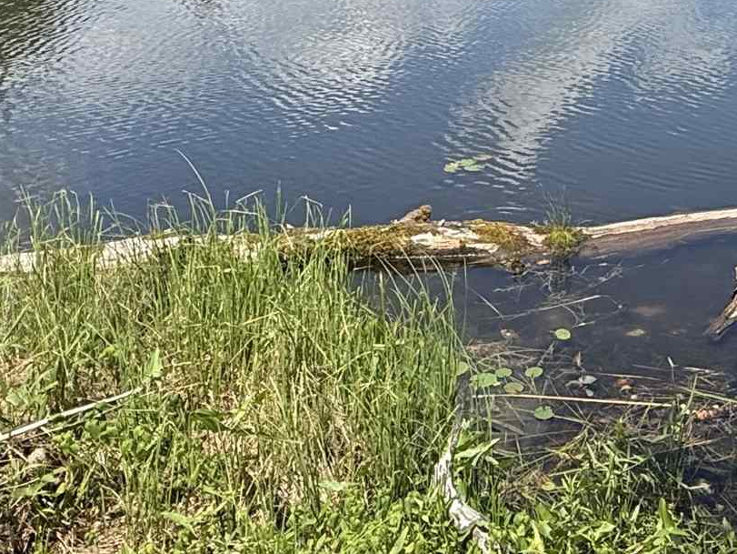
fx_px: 1129
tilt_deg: -5.1
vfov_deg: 25.0
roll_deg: +0.3
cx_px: 681
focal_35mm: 53
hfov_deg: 33.9
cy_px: -100
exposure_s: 1/2024
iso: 50
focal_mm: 2.22
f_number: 2.2
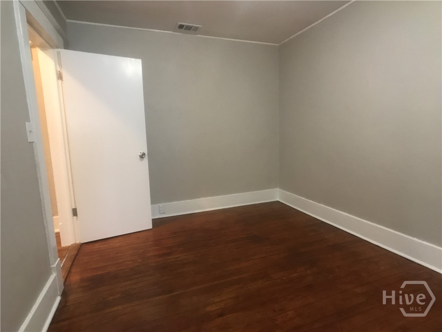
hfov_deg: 63.4
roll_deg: +1.5
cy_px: 166
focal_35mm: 28
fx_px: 358
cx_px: 221
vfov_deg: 49.7
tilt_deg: -7.3
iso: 64
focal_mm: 3.99
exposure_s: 1/15
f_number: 1.8
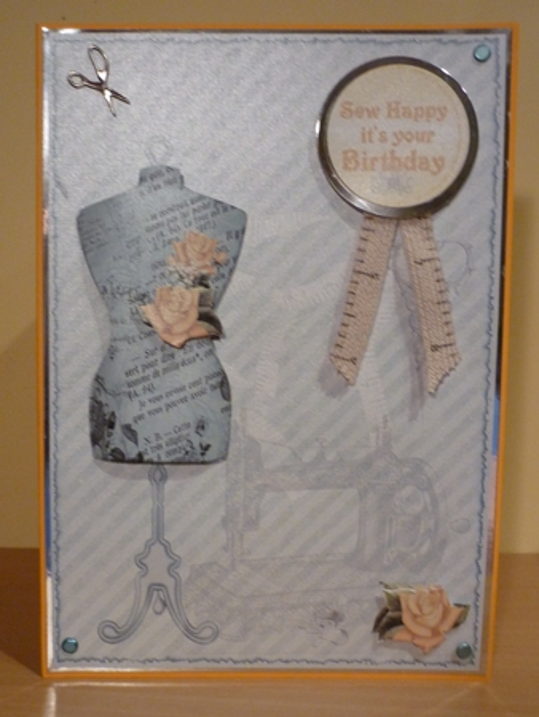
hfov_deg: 43.0
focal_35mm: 33
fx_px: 684
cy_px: 358
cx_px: 270
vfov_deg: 55.3
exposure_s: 1/30
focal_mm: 5.5
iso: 250
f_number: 2.8
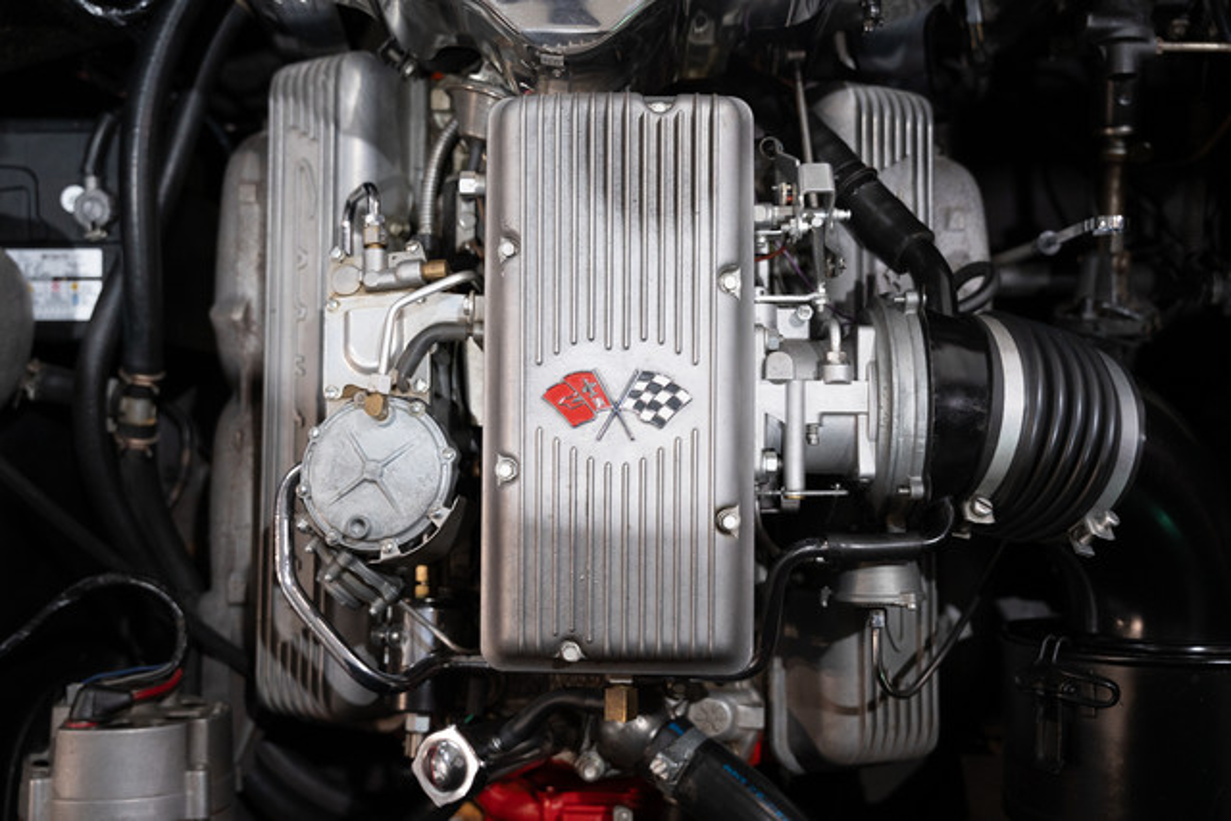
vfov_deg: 35.0
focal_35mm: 38
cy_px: 411
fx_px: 1303
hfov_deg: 50.5
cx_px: 572
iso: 2000
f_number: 3.5
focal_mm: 34.7
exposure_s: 1/100
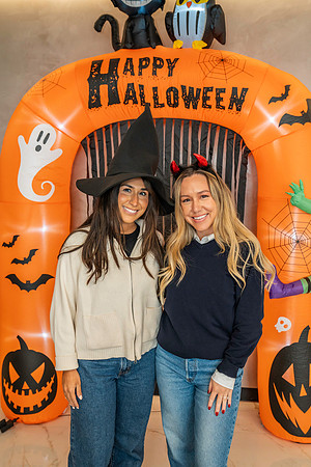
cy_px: 234
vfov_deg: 51.9
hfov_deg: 35.9
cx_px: 156
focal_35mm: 37
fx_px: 479
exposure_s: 1/160
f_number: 4.5
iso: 2000
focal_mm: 37
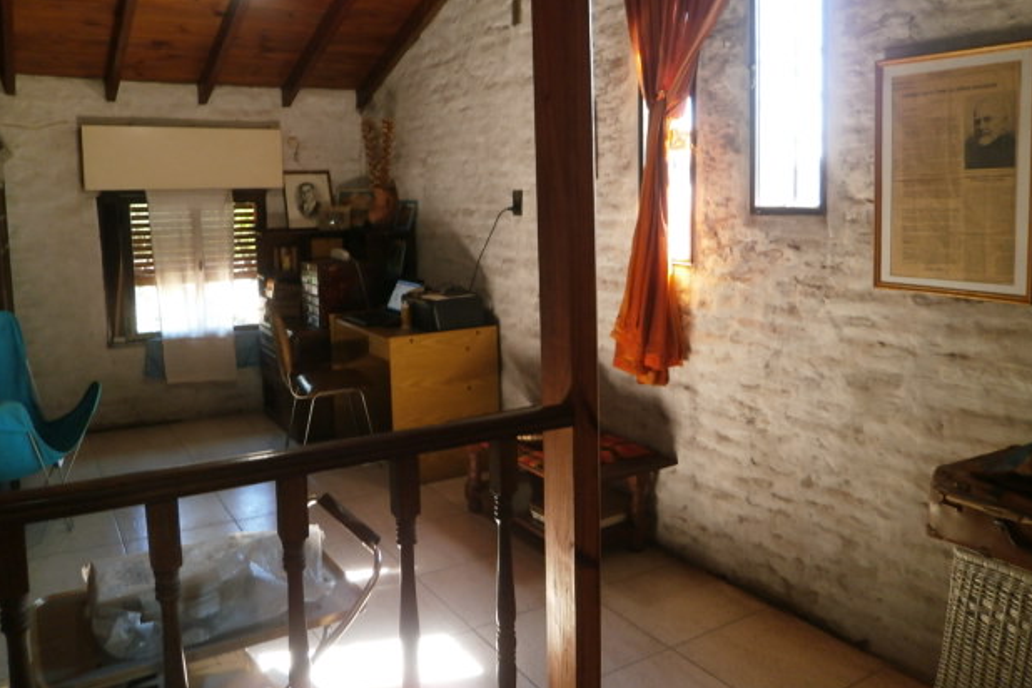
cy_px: 291
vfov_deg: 46.2
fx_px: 803
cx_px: 529
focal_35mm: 28
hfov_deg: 65.5
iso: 200
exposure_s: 1/30
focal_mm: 4.7
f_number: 2.8
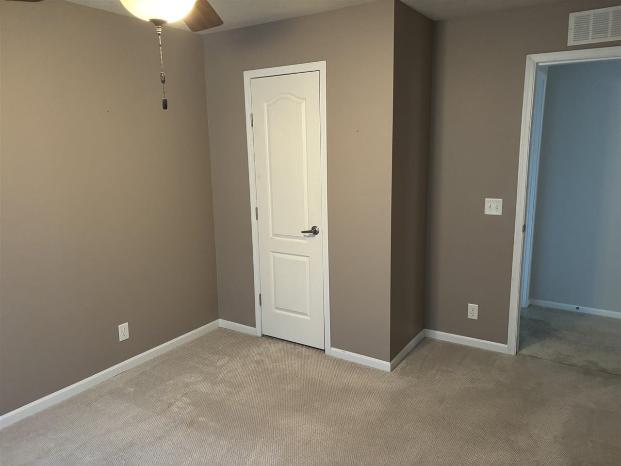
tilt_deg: -11.8
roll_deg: +0.6
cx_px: 310
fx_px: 466
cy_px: 233
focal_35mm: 26
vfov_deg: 53.1
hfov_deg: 67.3
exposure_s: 1/40
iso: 500
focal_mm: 5.96
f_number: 1.6
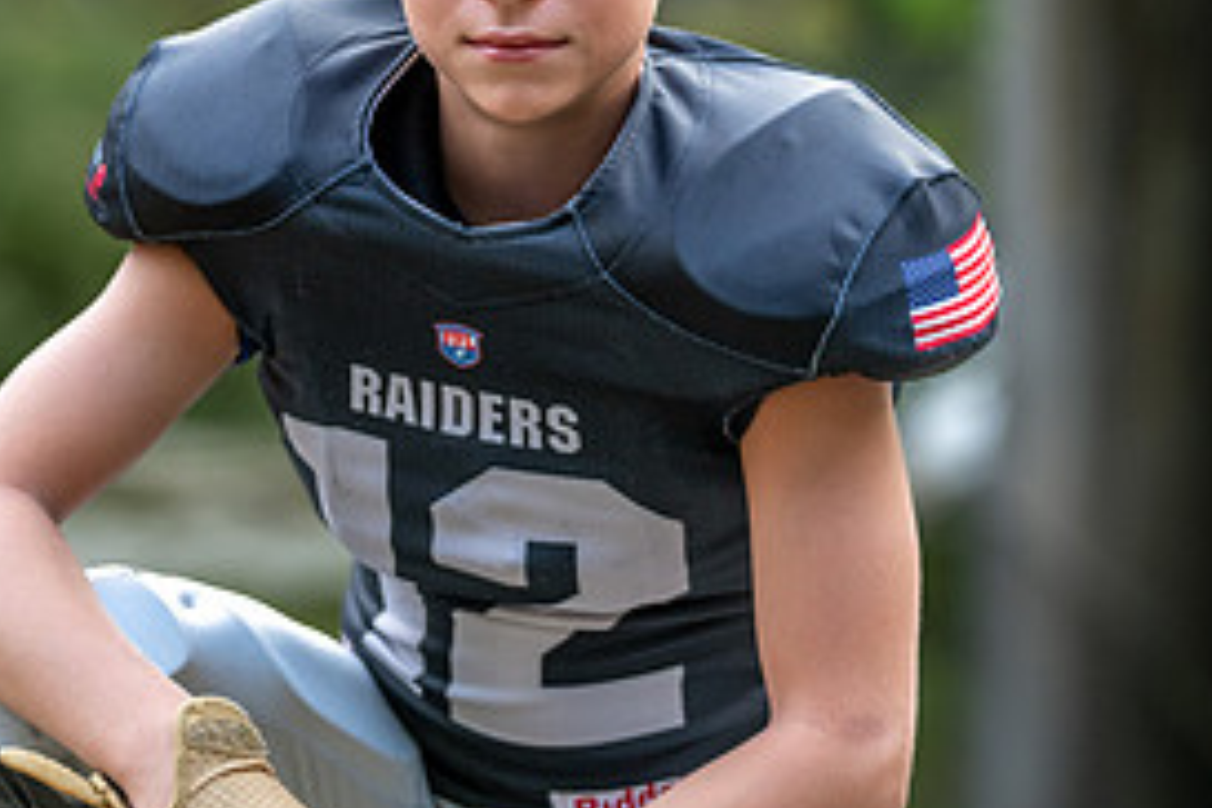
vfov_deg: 5.5
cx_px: 471
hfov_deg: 8.2
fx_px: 8450
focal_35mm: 251
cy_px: 135
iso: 500
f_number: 2.8
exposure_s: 1/320
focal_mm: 118
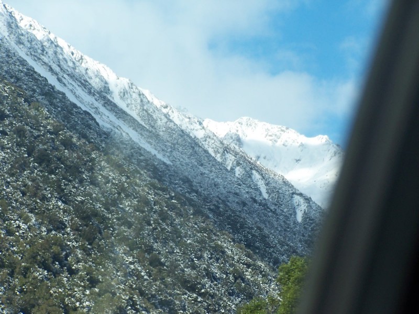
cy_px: 157
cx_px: 210
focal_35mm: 159
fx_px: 1925
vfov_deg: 9.3
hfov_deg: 12.4
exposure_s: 1/350
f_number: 4.5
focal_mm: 26.4
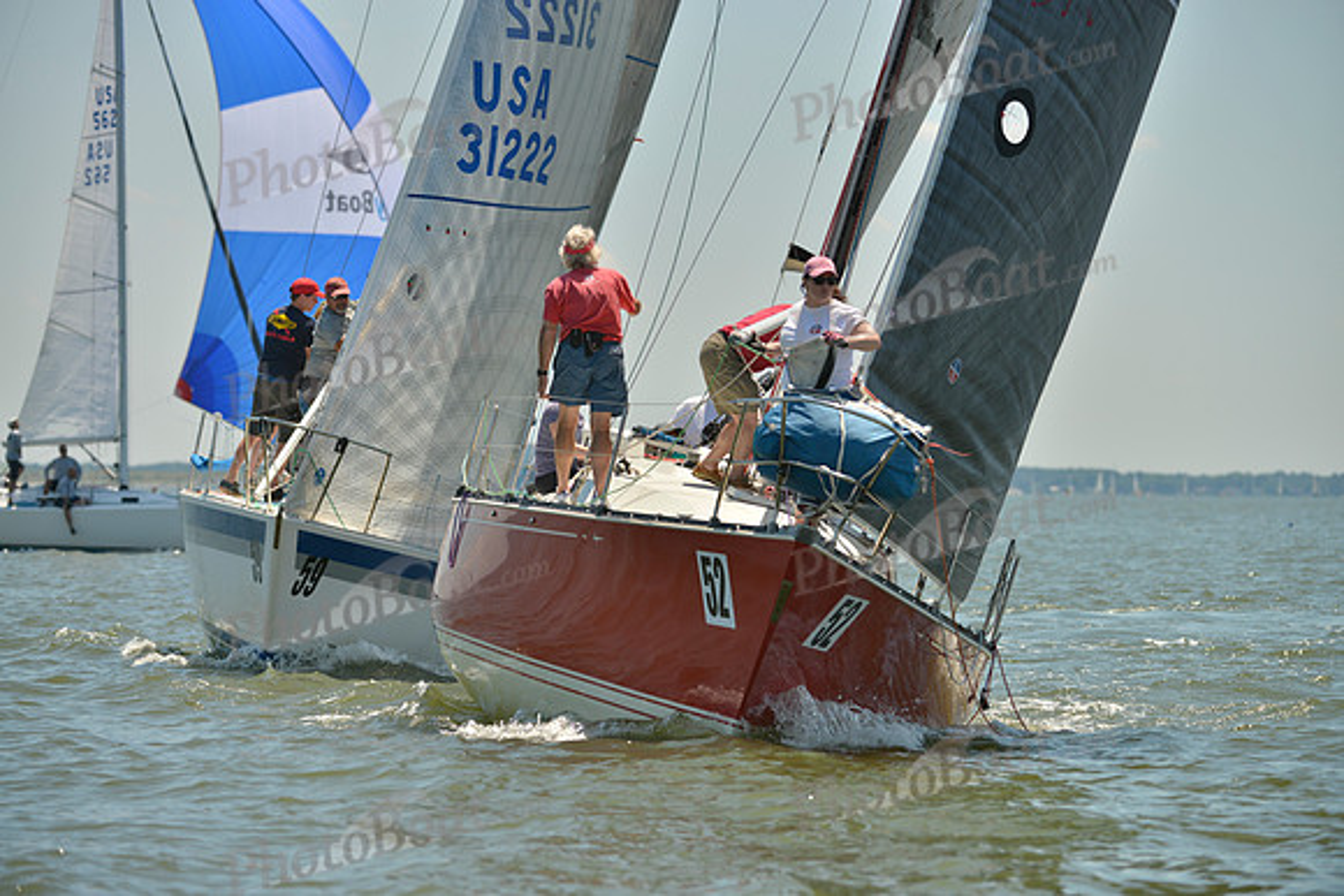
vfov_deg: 6.9
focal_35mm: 200
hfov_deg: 10.3
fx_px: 7468
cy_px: 448
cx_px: 672
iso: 200
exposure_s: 1/1600
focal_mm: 200
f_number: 5
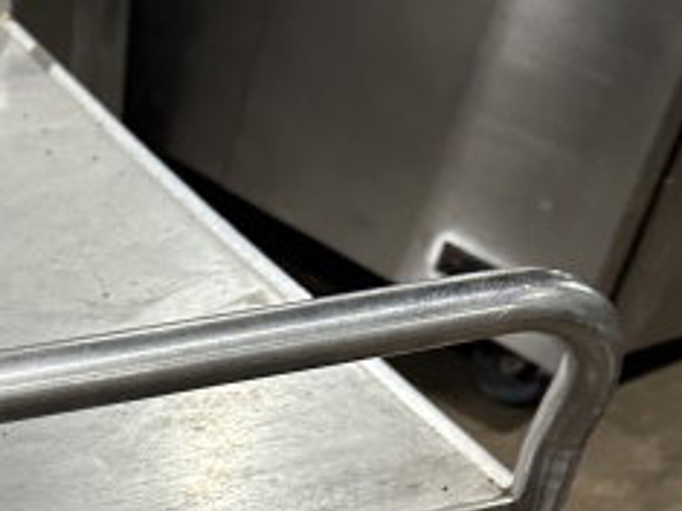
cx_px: 3
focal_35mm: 83
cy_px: 736
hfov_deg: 22.7
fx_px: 1634
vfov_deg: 16.4
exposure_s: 1/60
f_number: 1.78
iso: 250
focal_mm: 6.86
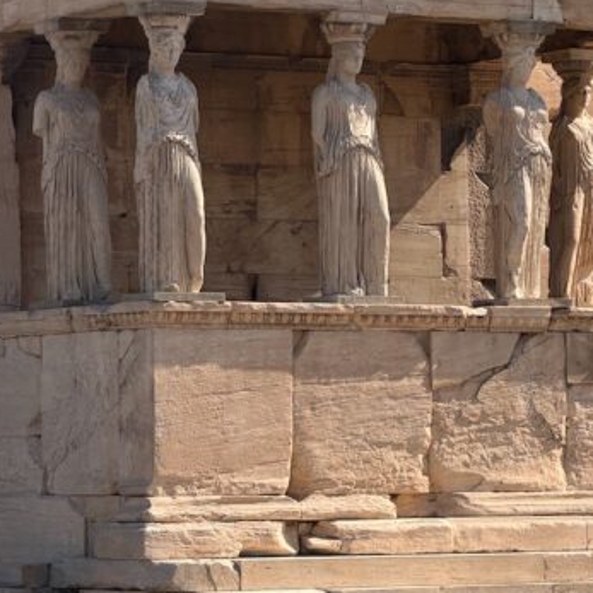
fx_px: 3954
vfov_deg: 8.6
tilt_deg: +0.1
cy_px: 347
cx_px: 364
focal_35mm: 204
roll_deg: +0.0
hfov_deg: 8.6
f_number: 2.8
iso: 25
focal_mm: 16.89
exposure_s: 1/638
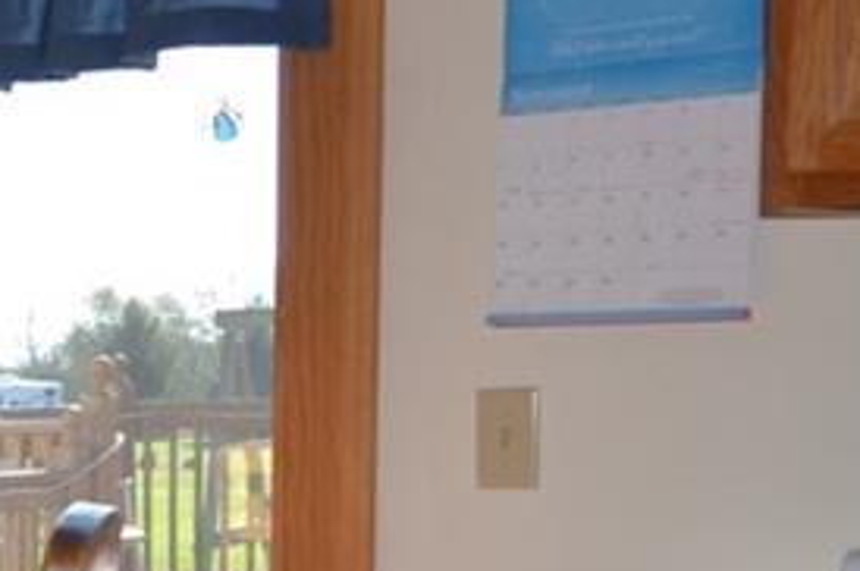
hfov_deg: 17.2
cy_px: 609
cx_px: -609
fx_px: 2410
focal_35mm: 101
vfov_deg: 13.3
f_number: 4
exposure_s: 1/125
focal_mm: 18
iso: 110
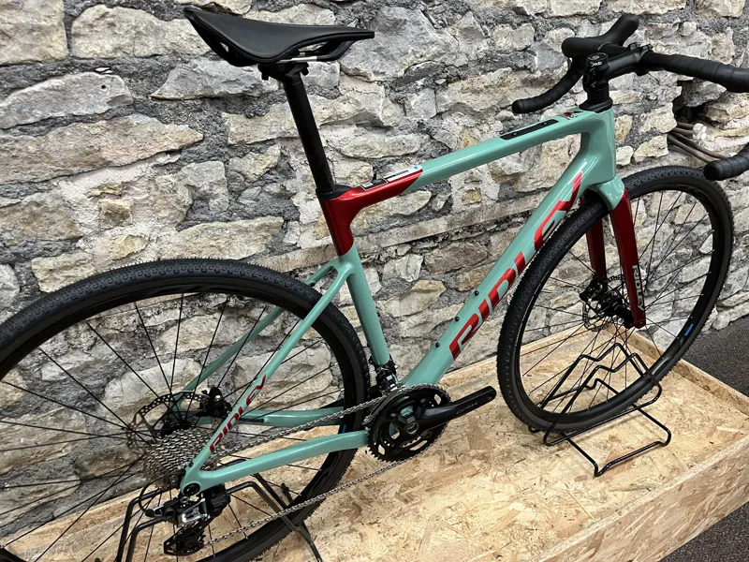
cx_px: 374
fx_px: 563
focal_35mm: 26
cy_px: 281
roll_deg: +1.6
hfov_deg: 67.3
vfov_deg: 53.1
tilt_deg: -27.7
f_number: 1.6
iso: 200
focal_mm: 5.1
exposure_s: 1/50
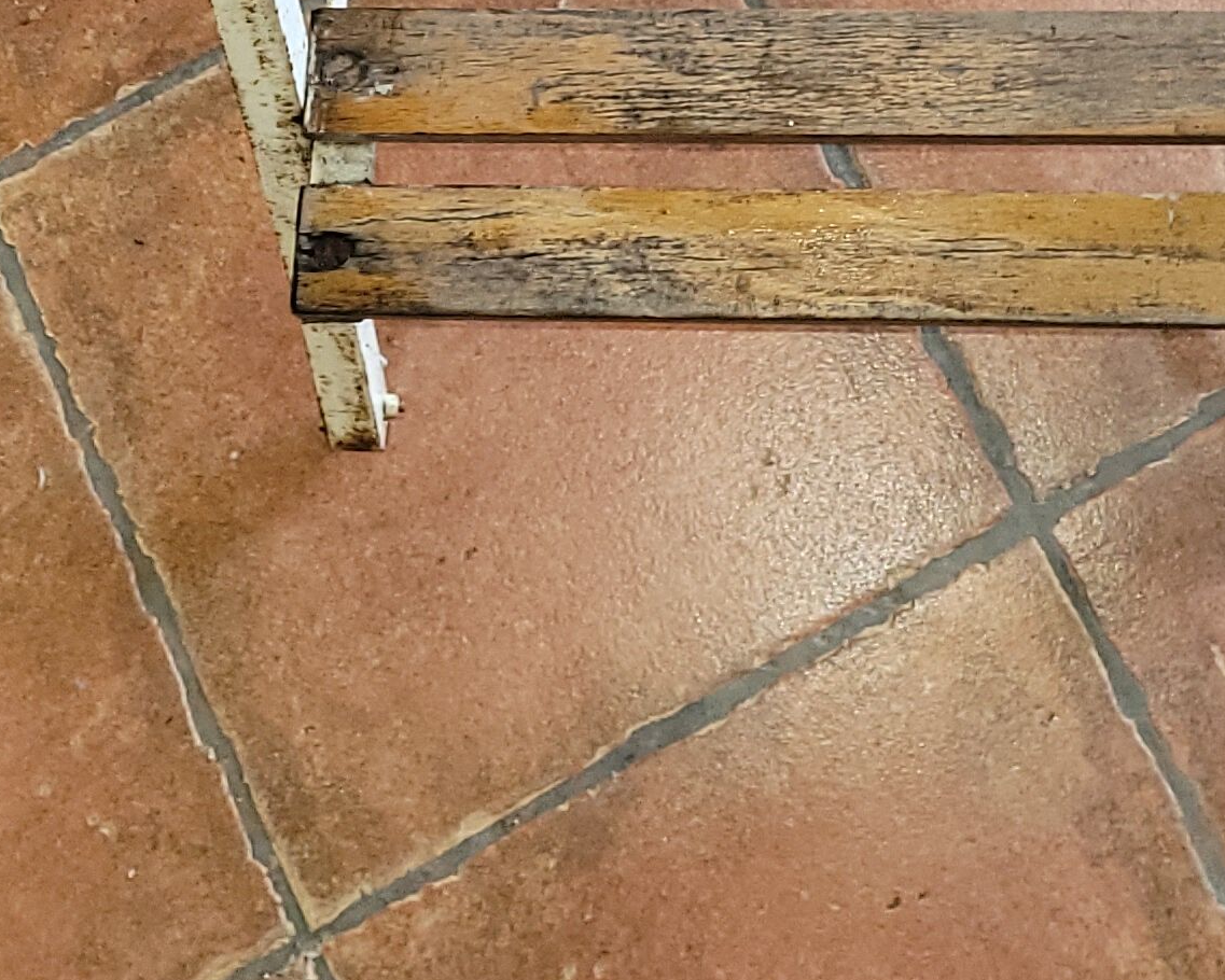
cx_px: 794
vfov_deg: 15.6
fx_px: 3264
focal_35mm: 90
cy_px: -546
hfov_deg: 21.2
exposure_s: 1/50
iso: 125
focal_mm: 5.4
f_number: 1.8
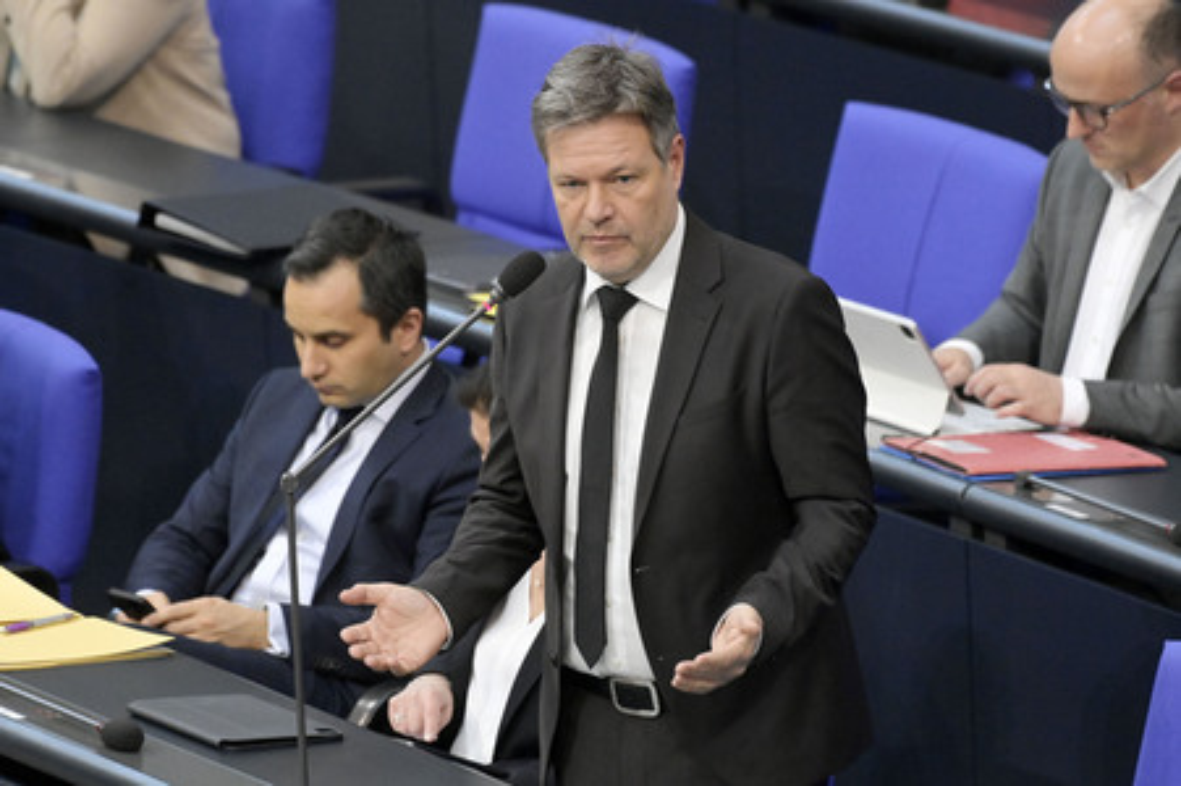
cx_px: 590
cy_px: 393
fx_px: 12784
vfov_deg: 3.5
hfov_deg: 5.3
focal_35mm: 390
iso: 12800
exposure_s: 1/400
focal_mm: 390
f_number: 5.6
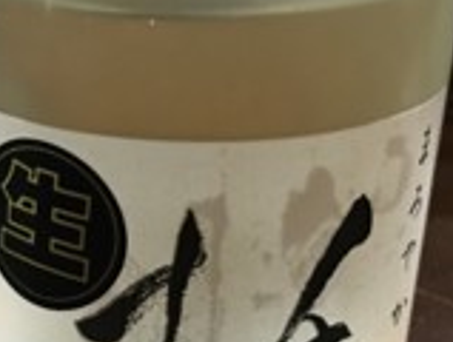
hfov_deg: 22.5
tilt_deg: -25.3
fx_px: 1076
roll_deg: +1.5
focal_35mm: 82
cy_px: 242
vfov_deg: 18.0
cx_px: -34
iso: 100
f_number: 2.2
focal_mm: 4.15
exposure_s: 1/8
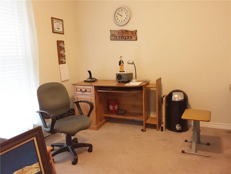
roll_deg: +0.6
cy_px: 87
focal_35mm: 29
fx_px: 194
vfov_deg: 48.2
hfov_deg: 61.7
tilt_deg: -9.0
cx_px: 116
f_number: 2.2
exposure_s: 1/30
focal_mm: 4.15
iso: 250
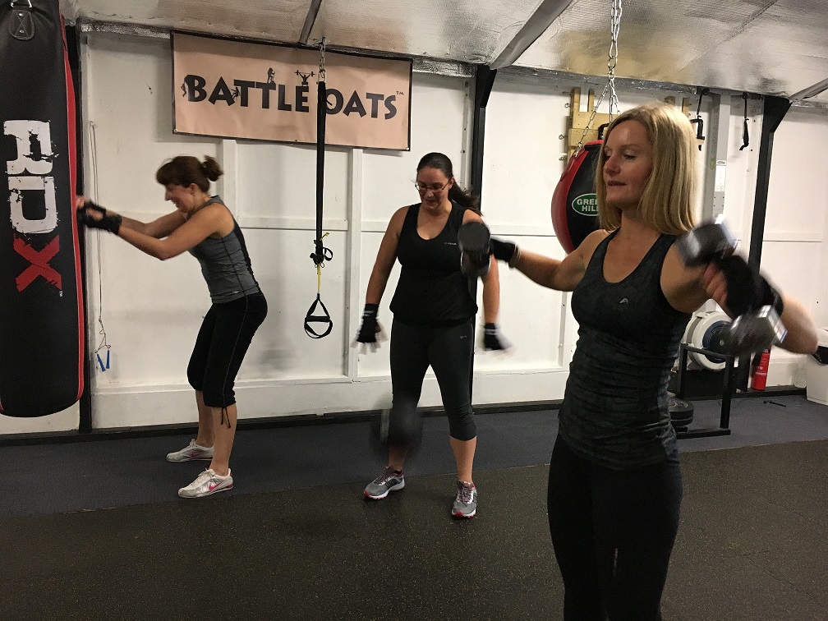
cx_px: 414
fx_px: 694
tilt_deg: -8.7
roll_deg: -3.7
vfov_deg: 48.2
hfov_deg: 61.7
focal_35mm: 29
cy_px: 310
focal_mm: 4.15
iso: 200
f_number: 2.2
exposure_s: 1/25
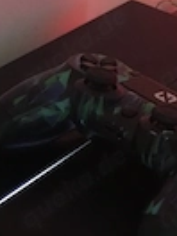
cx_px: 113
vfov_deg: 21.8
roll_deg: -3.4
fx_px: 600
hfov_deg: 16.8
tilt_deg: -41.5
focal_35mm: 88
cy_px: 207
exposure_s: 1/17
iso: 500
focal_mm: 4.15
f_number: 2.2
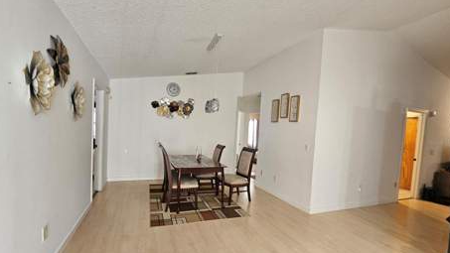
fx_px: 179
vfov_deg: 70.3
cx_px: 218
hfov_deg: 102.9
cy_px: 142
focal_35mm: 15
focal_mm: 2.2
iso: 320
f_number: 2.2
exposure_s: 1/40
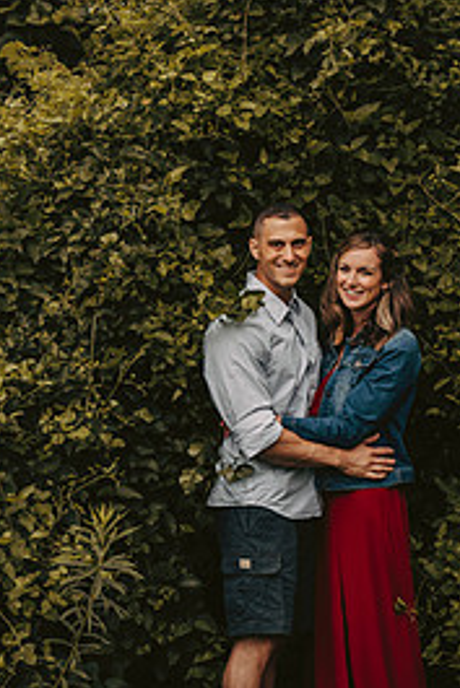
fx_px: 3407
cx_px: 330
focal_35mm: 178
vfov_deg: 11.5
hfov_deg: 7.7
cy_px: 369
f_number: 2.8
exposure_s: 1/2000
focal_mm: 105
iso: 640
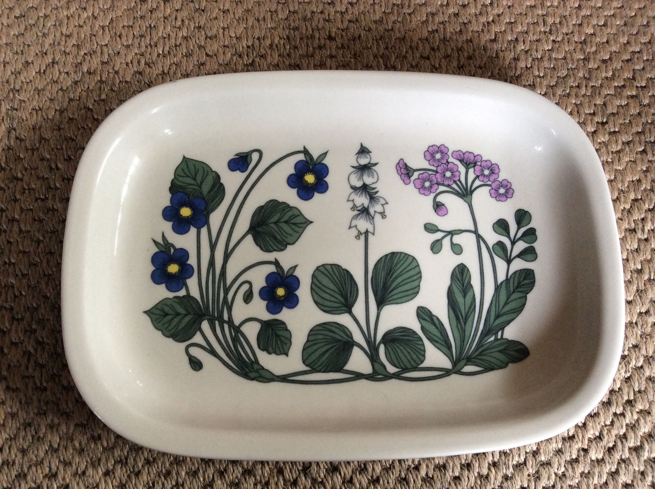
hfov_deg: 56.9
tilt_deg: -76.7
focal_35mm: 32
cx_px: 328
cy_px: 244
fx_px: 605
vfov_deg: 44.1
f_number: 2.4
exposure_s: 1/25
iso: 125
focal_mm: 3.3
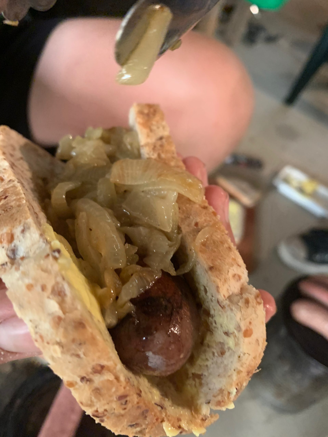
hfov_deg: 53.1
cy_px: 218
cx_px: 164
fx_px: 328
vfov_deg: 67.3
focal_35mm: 26
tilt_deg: -47.2
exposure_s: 1/33
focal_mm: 4.25
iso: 400
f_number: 1.8
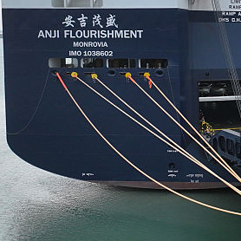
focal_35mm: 78
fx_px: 614
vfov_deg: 22.1
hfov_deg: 18.2
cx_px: 417
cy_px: 81
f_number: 2.8
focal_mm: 12.29
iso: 160
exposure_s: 1/1000
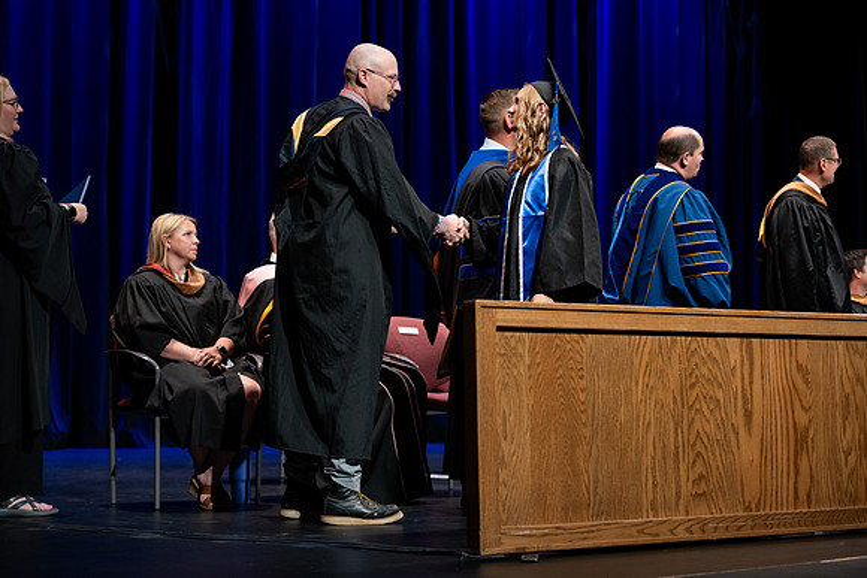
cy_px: 289
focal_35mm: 70
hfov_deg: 28.8
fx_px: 1686
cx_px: 434
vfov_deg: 19.5
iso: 500
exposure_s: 1/250
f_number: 2.8
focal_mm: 70
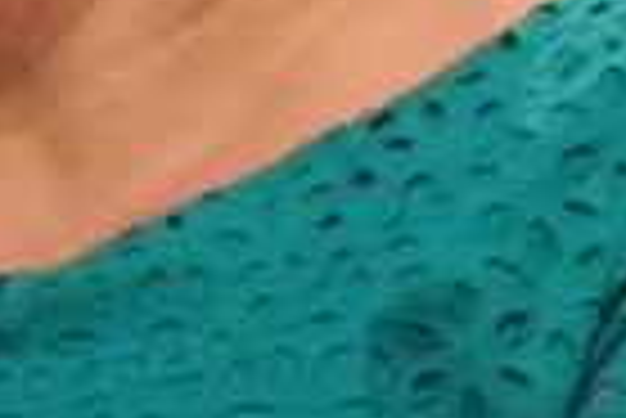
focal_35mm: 1713
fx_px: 29818
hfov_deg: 1.2
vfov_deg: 0.8
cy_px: -164
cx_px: 707
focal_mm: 110
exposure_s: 1/80
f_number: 7.1
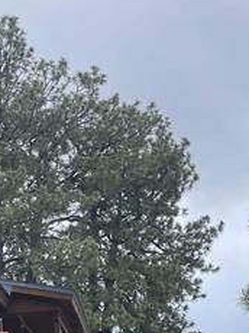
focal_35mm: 87
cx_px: -88
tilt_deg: +0.7
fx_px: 836
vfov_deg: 20.3
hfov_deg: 15.9
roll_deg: +1.9
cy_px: 455
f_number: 1.6
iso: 32
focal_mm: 4.2
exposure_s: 1/988
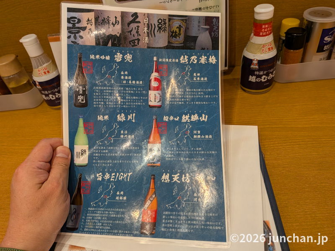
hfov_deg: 71.6
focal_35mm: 24
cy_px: 126
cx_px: 168
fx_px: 232
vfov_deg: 56.8
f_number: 1.7
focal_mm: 4.53
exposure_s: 1/256
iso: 25
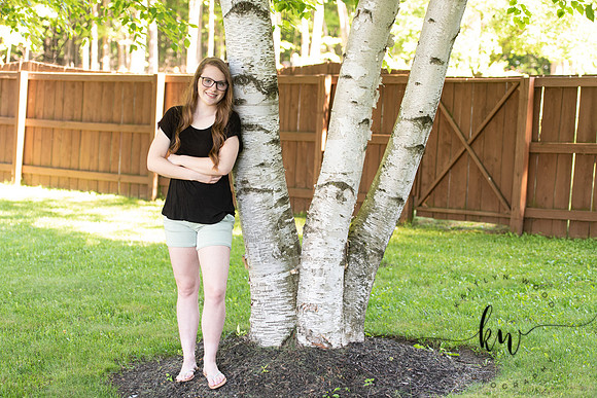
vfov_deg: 19.5
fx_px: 1161
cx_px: 298
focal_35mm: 70
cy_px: 199
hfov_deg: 28.8
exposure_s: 1/200
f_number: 2.8
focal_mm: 70
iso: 400
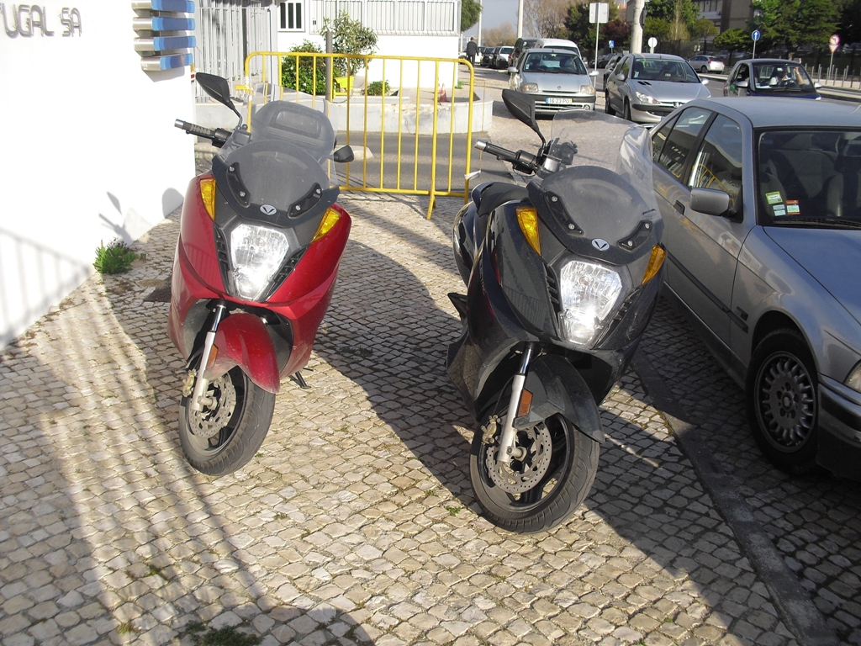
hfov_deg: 51.4
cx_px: 430
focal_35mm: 36
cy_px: 323
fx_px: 895
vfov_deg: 39.7
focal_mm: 6.3
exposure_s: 1/160
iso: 100
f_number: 7.8
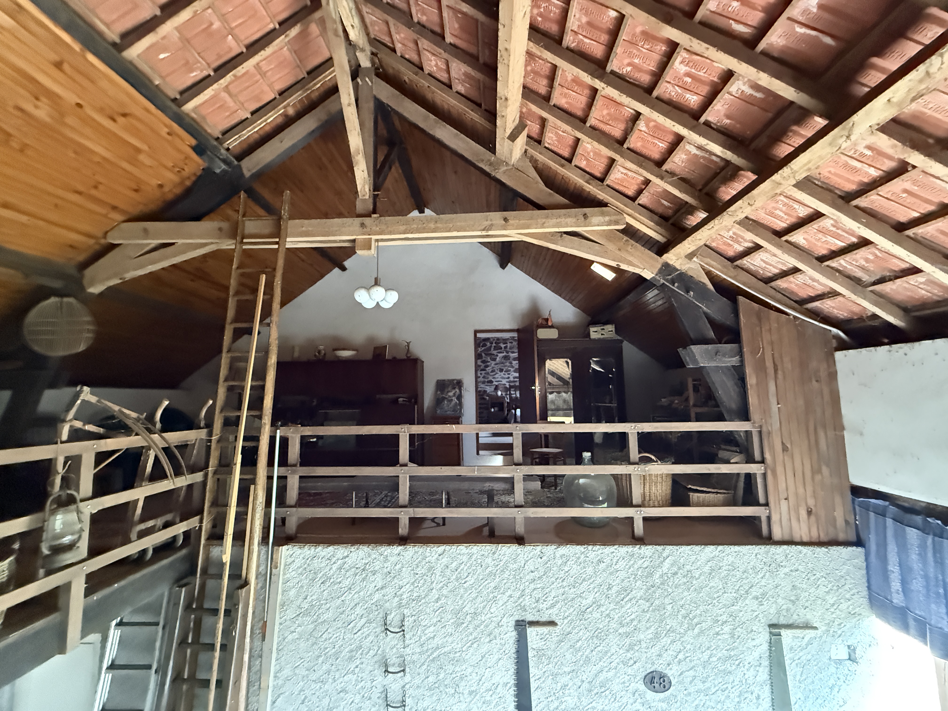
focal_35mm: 14
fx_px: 383
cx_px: 474
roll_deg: +1.0
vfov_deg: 85.7
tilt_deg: +6.6
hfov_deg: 102.1
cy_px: 356
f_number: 2.2
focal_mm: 2.22
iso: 1250
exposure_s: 1/60
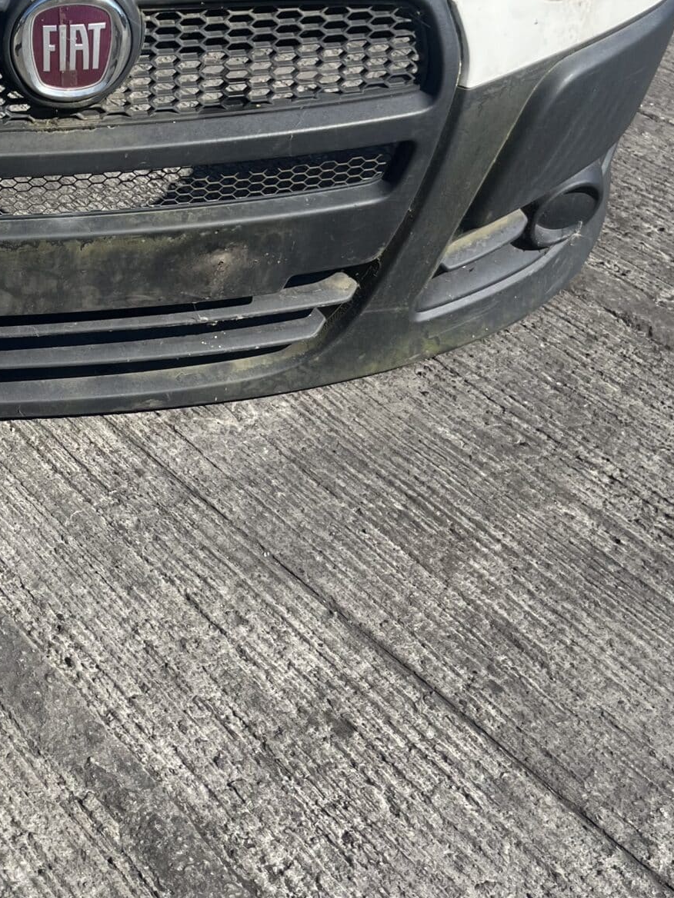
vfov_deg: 33.3
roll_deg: +2.4
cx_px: 2
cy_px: 258
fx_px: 1480
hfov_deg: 24.5
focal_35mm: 57
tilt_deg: -32.2
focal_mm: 5.1
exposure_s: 1/2755
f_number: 1.6
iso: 50
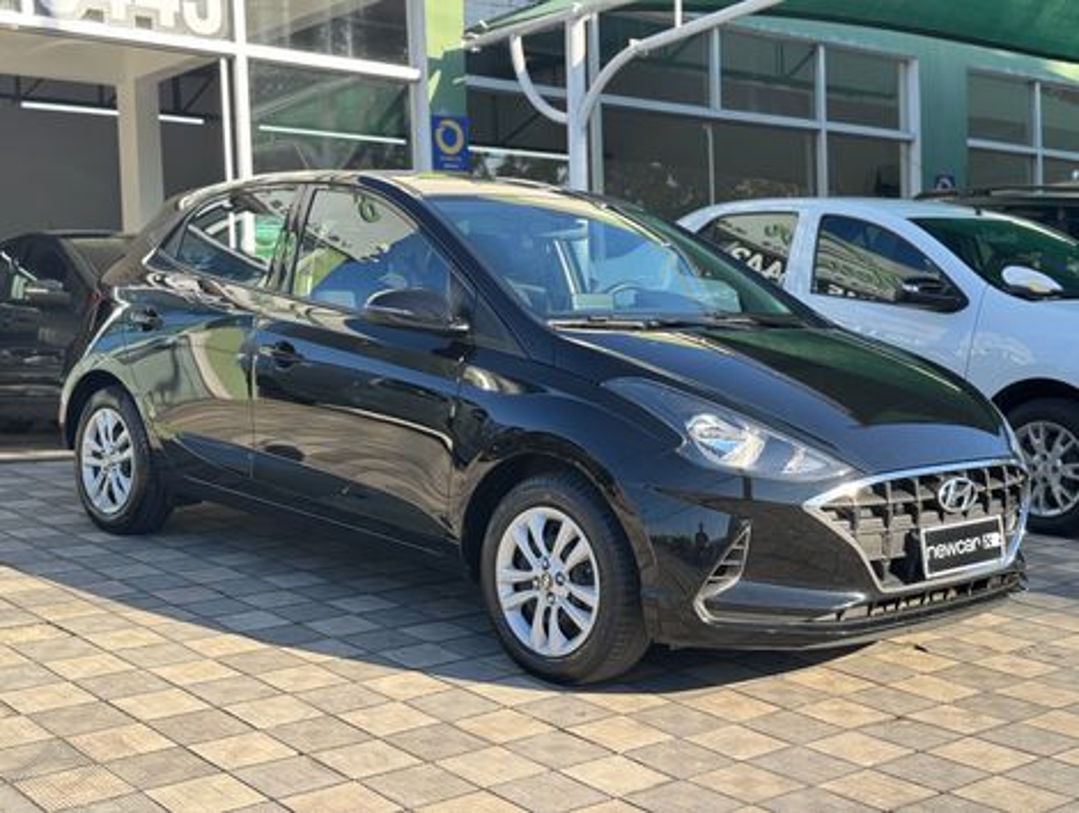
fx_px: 1498
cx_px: 540
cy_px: 406
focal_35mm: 48
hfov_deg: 39.6
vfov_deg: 30.3
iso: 64
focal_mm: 6.76
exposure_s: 1/621
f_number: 1.78
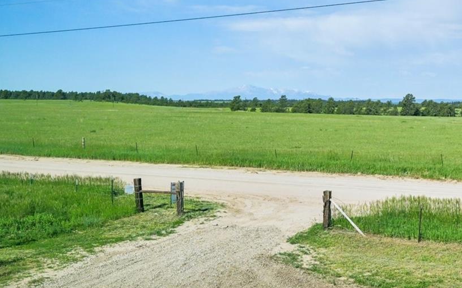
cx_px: 389
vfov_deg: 21.6
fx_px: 755
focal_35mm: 60
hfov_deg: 32.8
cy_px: 107
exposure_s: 1/3200
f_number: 8
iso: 400
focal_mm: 30
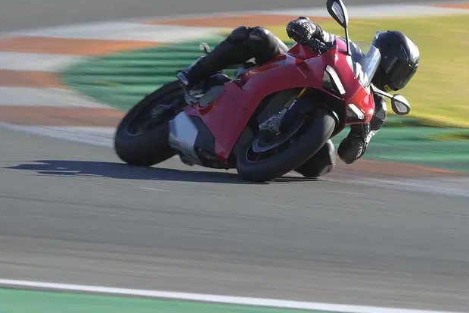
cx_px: 303
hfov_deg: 2.7
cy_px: 161
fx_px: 10080
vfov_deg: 1.8
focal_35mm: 774
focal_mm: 400
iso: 100
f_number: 13
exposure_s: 1/60
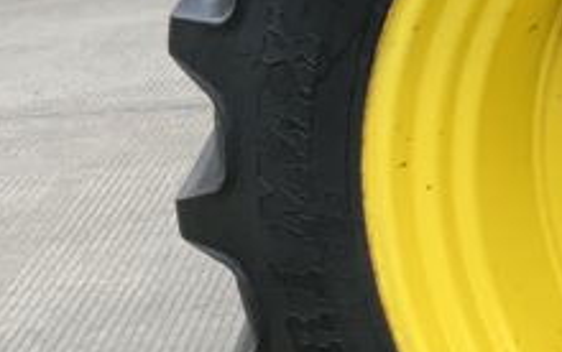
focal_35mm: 143
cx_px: 958
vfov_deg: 9.2
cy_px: 258
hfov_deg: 13.4
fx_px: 2192
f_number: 1.8
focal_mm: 3
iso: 16
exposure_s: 1/613
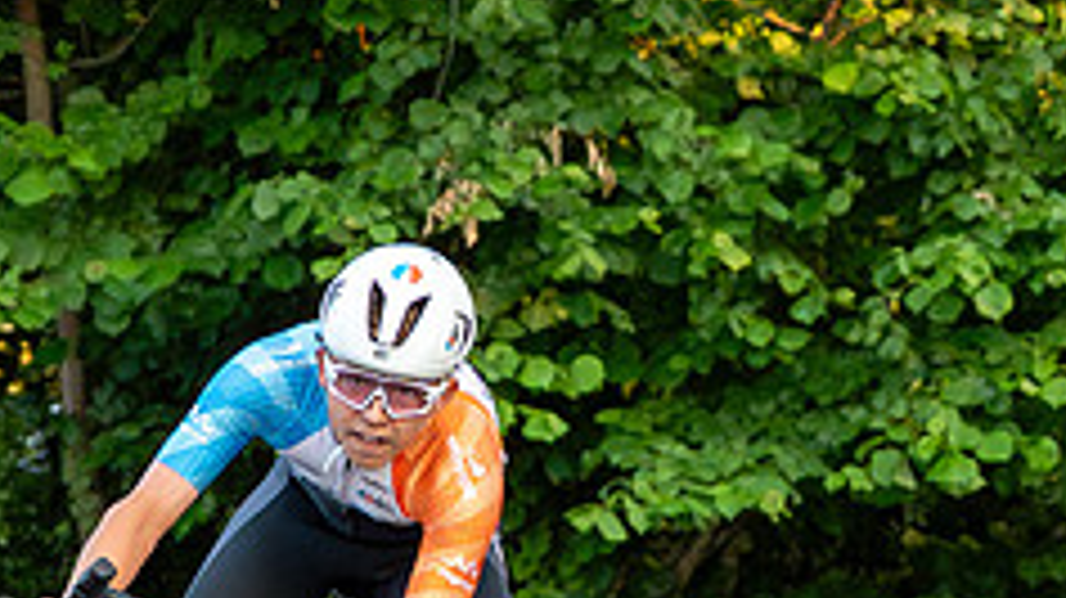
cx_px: 439
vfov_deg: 2.7
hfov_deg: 4.9
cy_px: 1159
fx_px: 12487
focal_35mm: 442
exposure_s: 1/800
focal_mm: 70
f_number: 3.5
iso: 1000
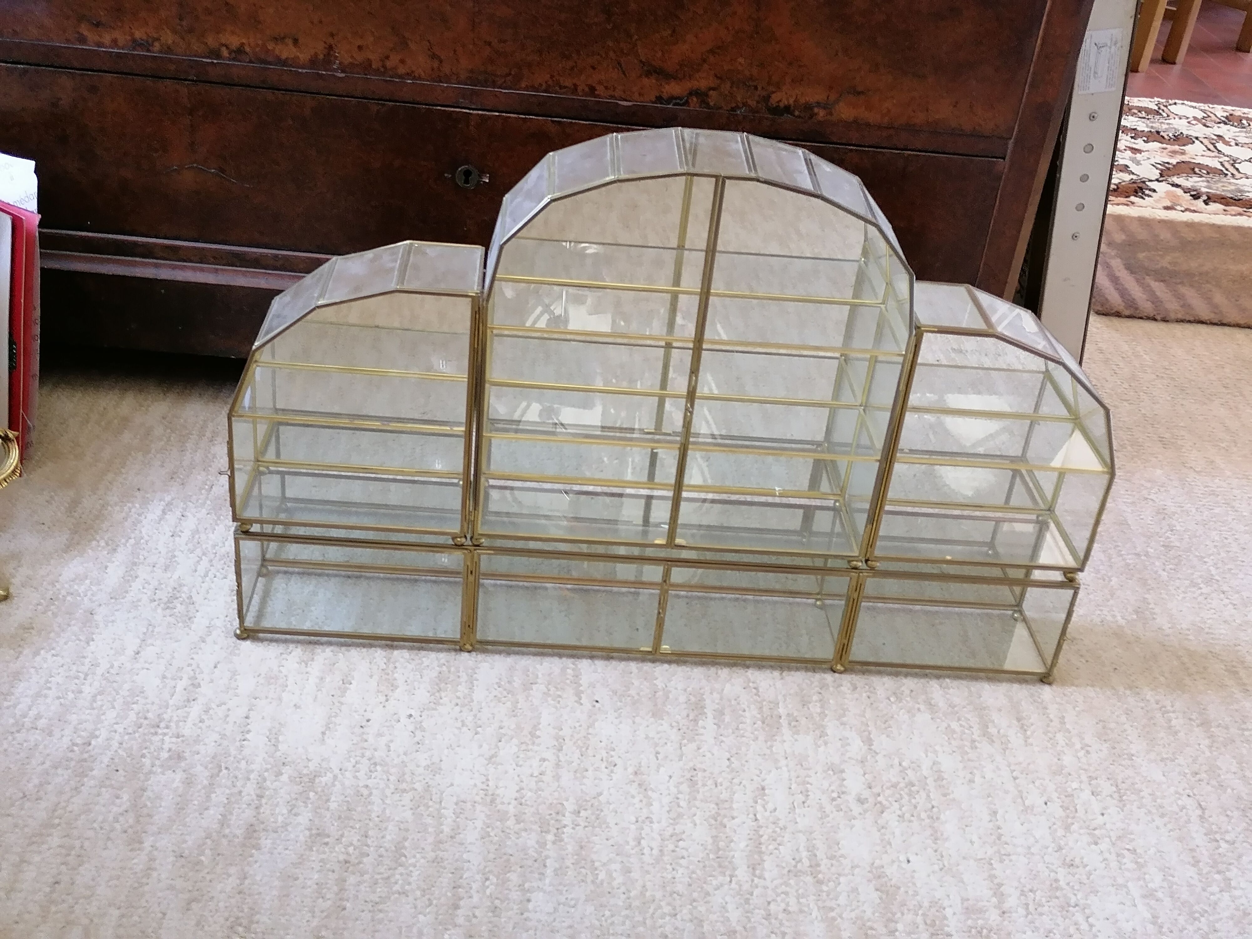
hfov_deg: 49.0
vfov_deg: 37.7
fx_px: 1374
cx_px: 626
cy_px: 470
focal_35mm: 38
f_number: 1.8
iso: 400
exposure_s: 1/25
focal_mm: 5.4
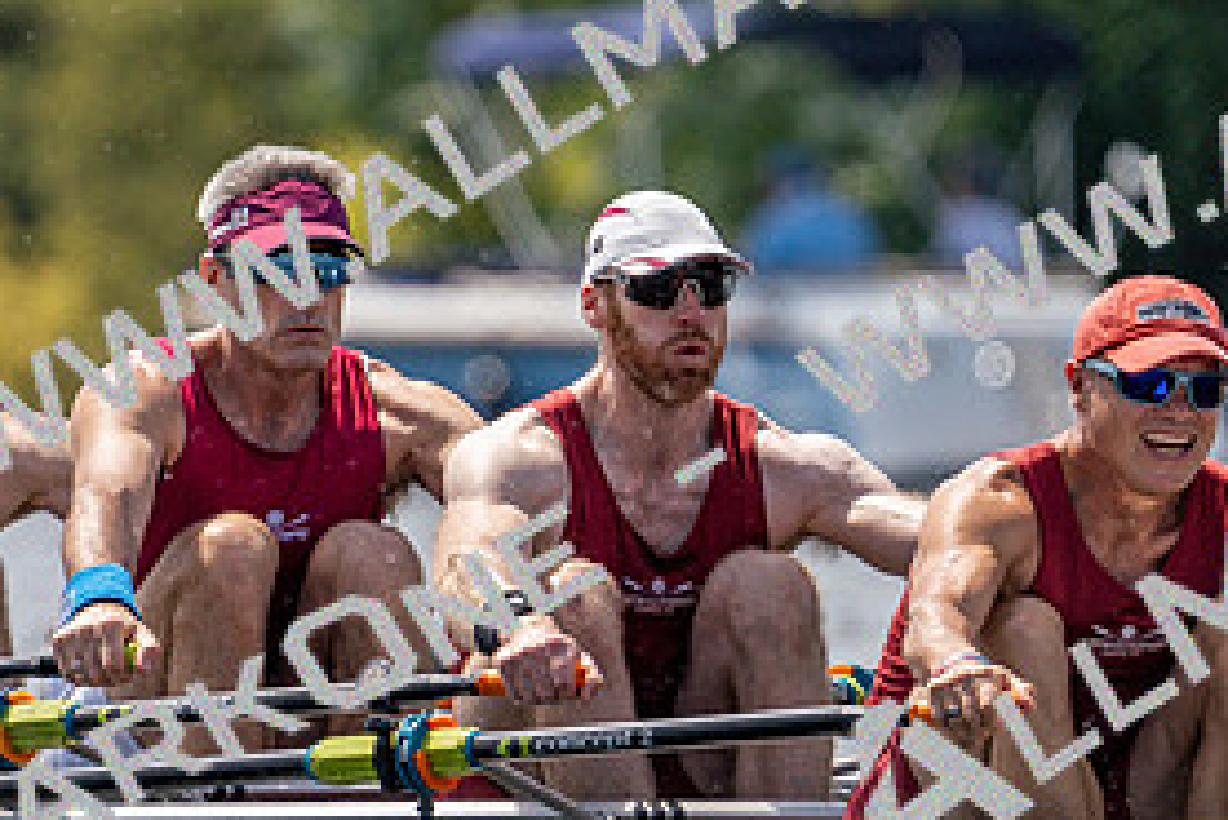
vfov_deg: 1.1
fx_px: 42864
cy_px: 490
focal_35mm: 1256
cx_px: 474
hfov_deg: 1.6
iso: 400
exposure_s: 1/2000
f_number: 6.3
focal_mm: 600
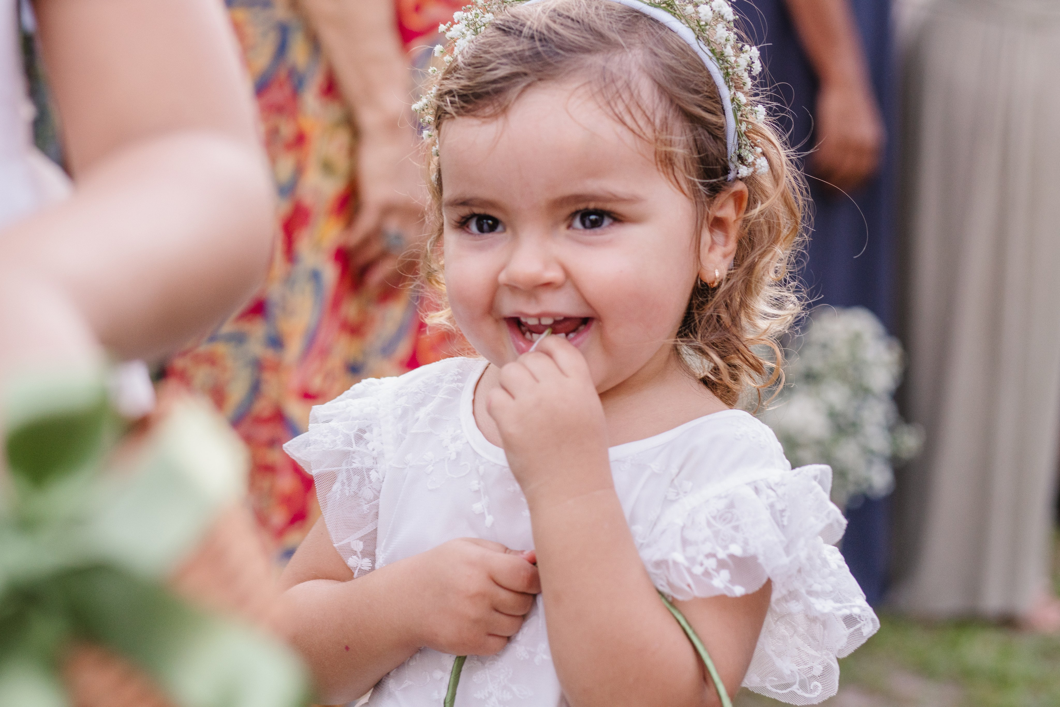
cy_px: 354
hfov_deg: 23.9
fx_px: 2503
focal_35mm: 85
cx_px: 530
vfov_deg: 16.1
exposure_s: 1/320
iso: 1600
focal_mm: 85
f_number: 4.5
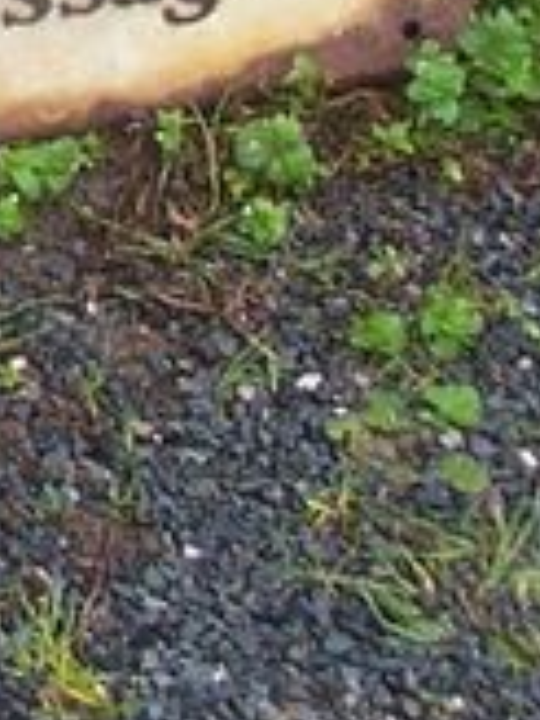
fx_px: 4451
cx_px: -808
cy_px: -461
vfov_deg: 8.9
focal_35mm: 214
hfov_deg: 6.6
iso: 80
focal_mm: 6
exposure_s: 1/250
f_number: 2.8
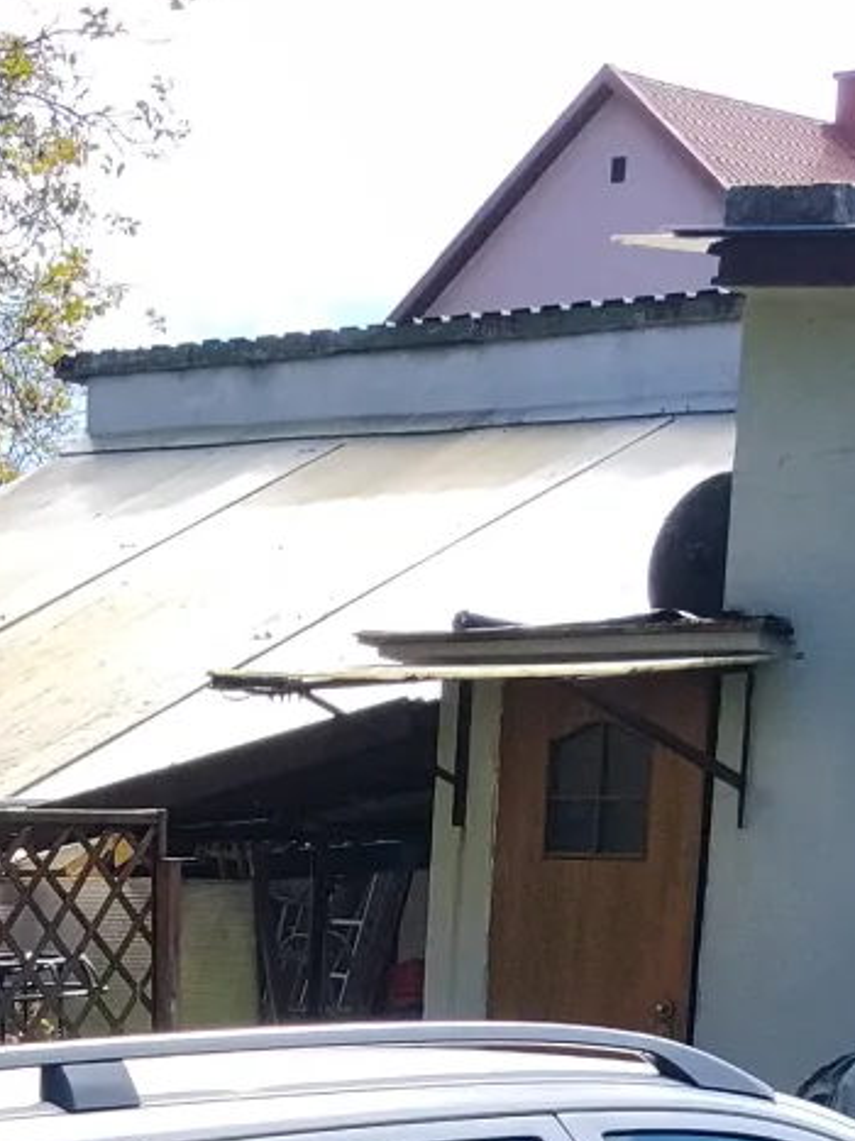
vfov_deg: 15.9
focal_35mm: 106
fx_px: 3492
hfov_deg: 13.8
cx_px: -5
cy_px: 2010
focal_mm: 4.22
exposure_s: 1/955
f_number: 1.8
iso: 50
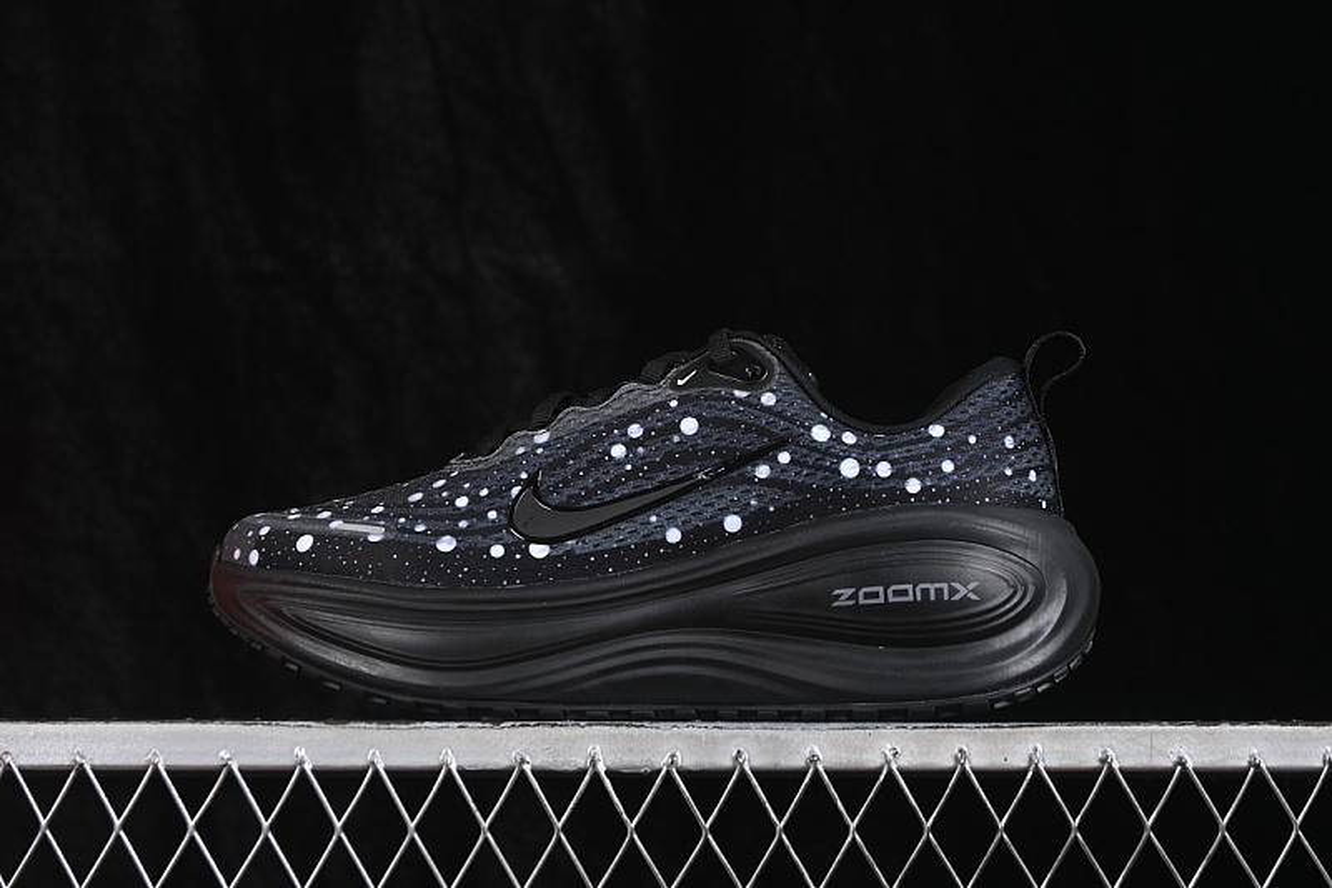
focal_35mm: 75
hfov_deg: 27.0
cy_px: 444
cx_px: 666
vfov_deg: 18.2
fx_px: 2774
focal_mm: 50
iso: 160
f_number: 6.3
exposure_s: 1/60
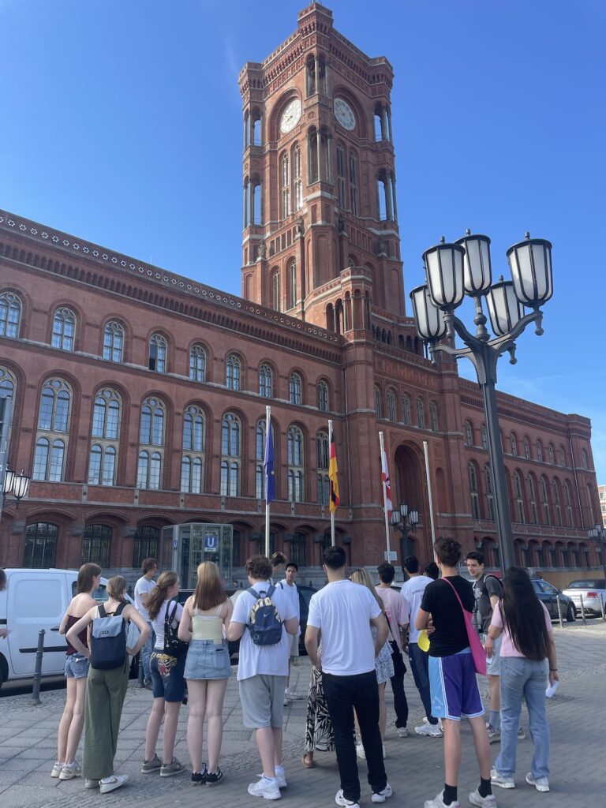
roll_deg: +1.0
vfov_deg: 67.3
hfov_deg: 53.1
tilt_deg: +18.8
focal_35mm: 26
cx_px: 303
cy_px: 404
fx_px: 607
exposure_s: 1/1208
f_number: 1.6
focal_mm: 4.2
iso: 32
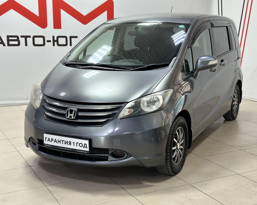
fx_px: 388
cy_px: 103
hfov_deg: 36.6
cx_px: 139
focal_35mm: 51
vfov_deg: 29.7
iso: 125
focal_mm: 6.86
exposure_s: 1/99
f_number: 1.78
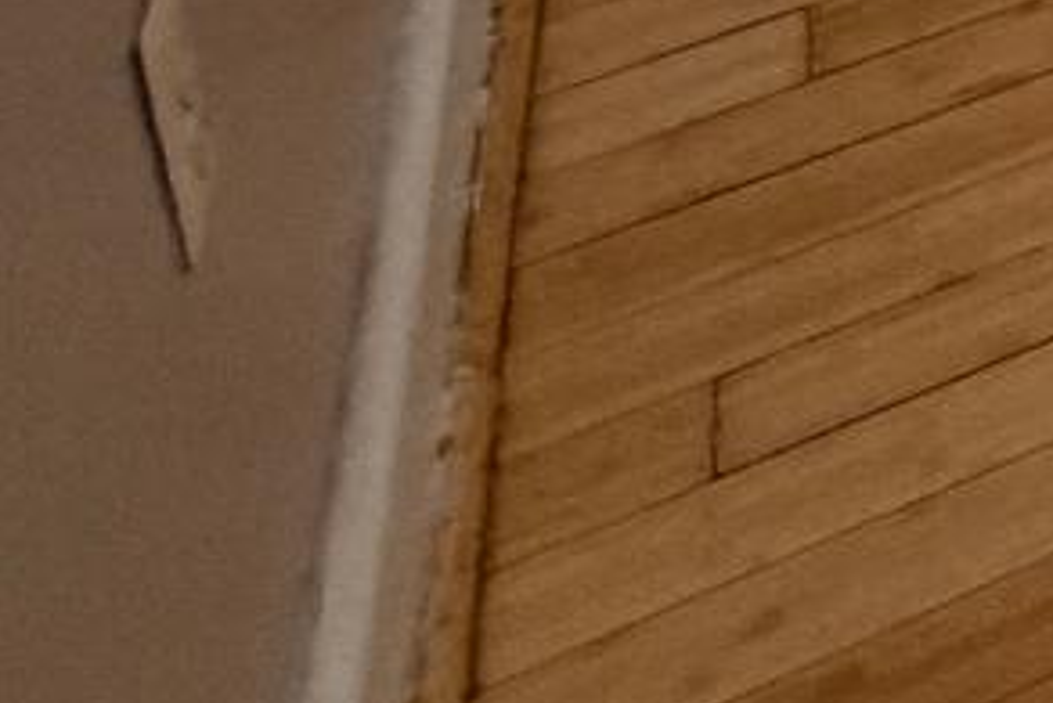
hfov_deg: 10.6
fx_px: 2985
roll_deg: +0.3
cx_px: 3372
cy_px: -1579
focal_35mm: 102
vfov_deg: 9.5
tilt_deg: -11.7
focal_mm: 2.22
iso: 160
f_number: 2.2
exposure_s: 1/60
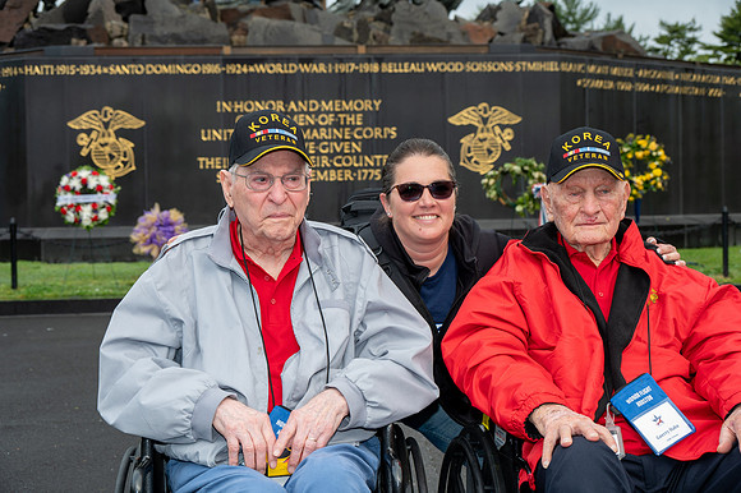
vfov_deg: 25.0
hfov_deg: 36.9
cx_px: 370
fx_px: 1111
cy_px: 246
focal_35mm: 54
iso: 200
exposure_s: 1/100
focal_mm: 54
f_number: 6.3
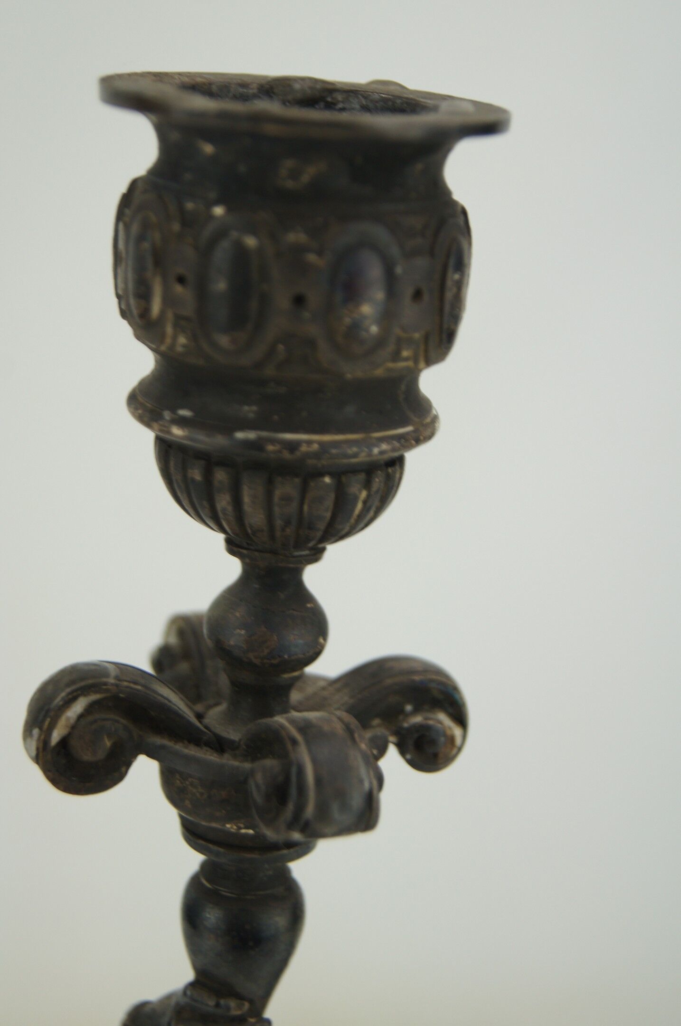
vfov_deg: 27.0
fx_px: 2134
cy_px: 513
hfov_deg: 18.1
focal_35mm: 75
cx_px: 340
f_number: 5.6
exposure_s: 1/160
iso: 250
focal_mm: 50
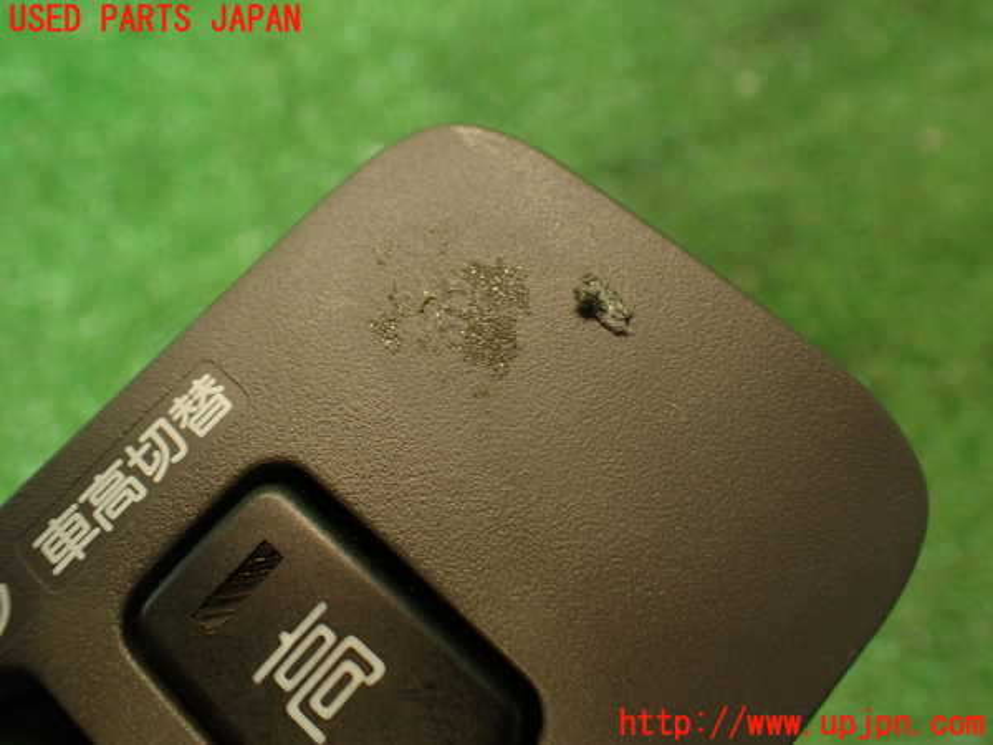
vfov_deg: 44.2
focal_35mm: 32
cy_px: 372
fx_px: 918
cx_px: 496
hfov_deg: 56.8
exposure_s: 1/30
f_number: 2.4
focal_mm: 5.79
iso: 200
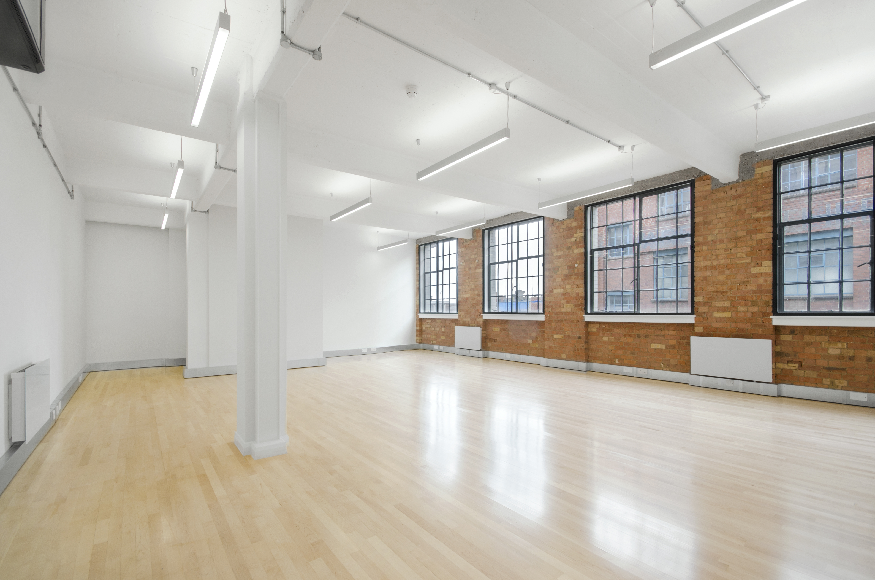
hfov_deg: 100.5
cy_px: 290
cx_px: 438
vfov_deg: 77.1
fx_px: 364
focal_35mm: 15
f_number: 9
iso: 100
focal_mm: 10
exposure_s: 1/20
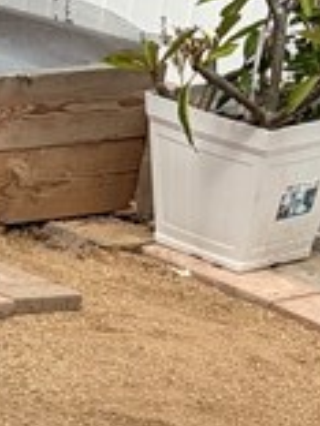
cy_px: 300
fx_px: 2108
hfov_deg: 7.9
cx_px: -517
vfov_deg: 11.5
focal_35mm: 171
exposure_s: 1/5814
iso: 64
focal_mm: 5.96
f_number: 1.6
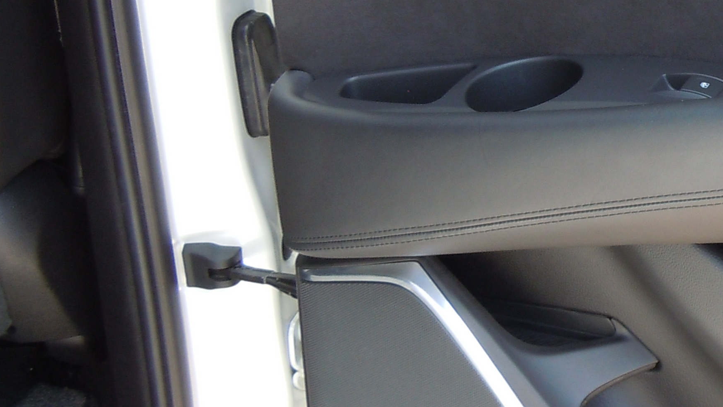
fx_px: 1553
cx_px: 806
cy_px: 124
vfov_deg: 14.9
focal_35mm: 81
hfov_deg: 24.4
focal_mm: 5.4
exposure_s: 1/100
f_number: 3.5
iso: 100
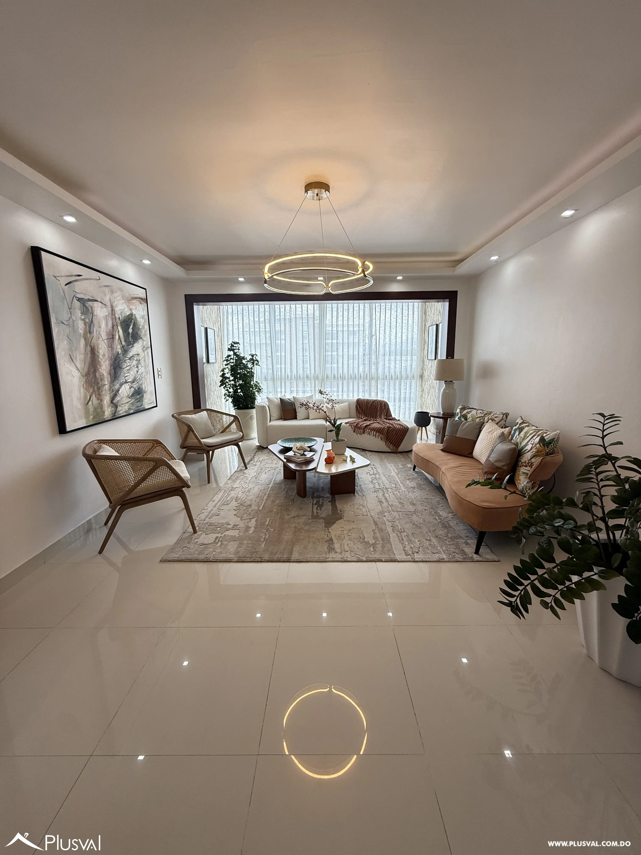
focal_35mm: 14
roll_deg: +0.4
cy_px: 428
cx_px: 320
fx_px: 346
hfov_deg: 85.7
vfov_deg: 102.1
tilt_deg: -10.8
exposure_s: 1/153
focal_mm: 2.22
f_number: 2.2
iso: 64
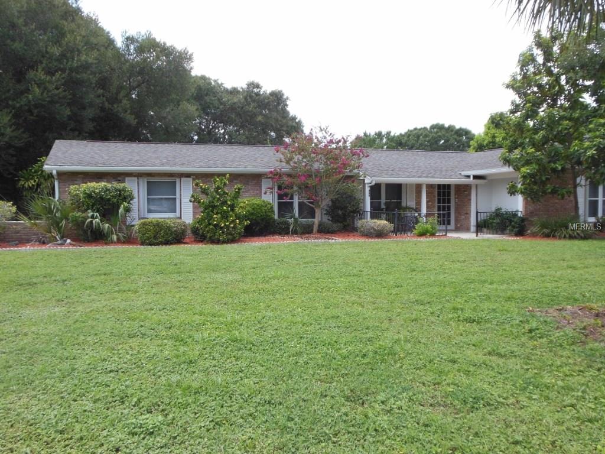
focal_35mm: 29
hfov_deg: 61.7
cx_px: 302
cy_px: 227
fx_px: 507
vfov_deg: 48.2
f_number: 3.3
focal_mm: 5.2
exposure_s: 1/500
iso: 125
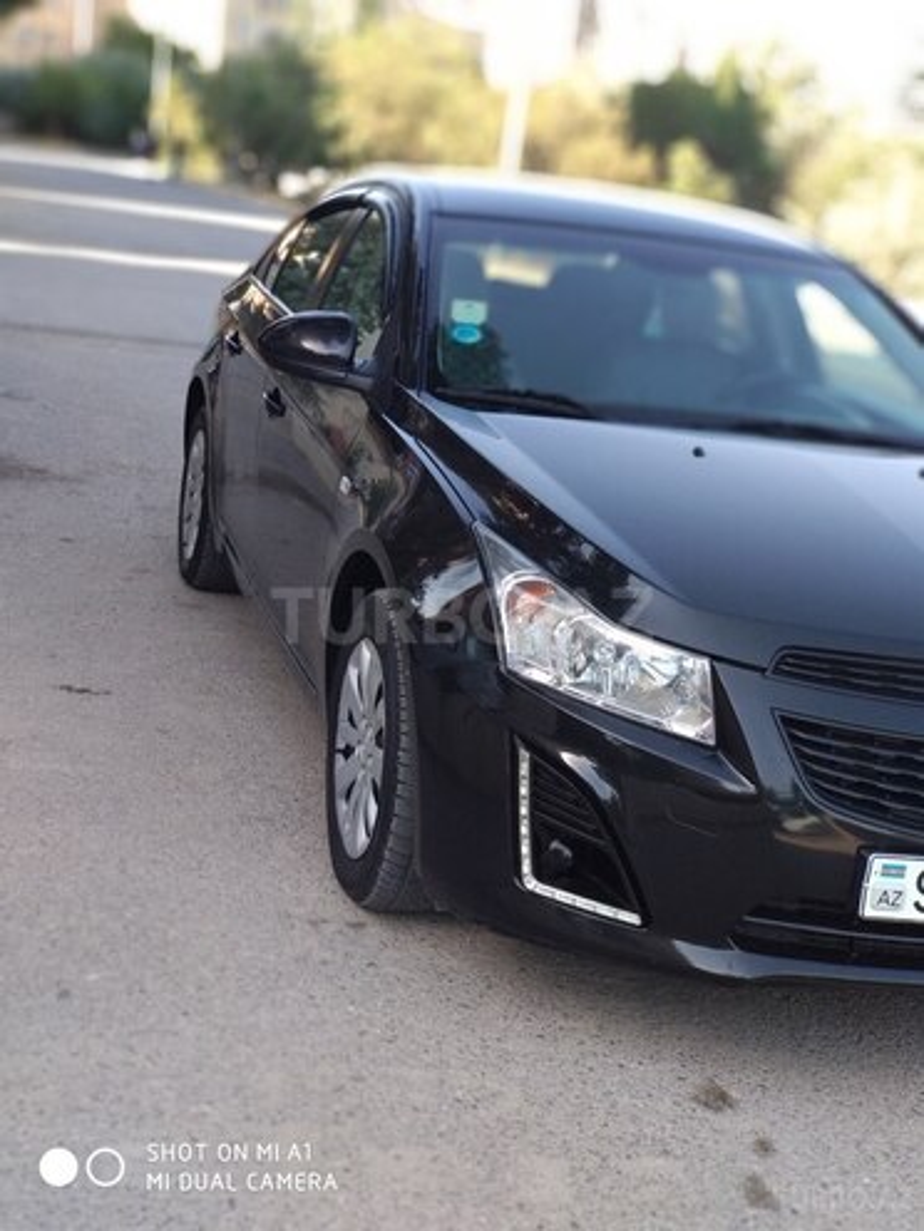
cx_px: 462
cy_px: 616
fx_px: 1851
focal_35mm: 52
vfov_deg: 36.8
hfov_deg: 28.0
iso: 100
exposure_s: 1/113
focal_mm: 5.99
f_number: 2.6
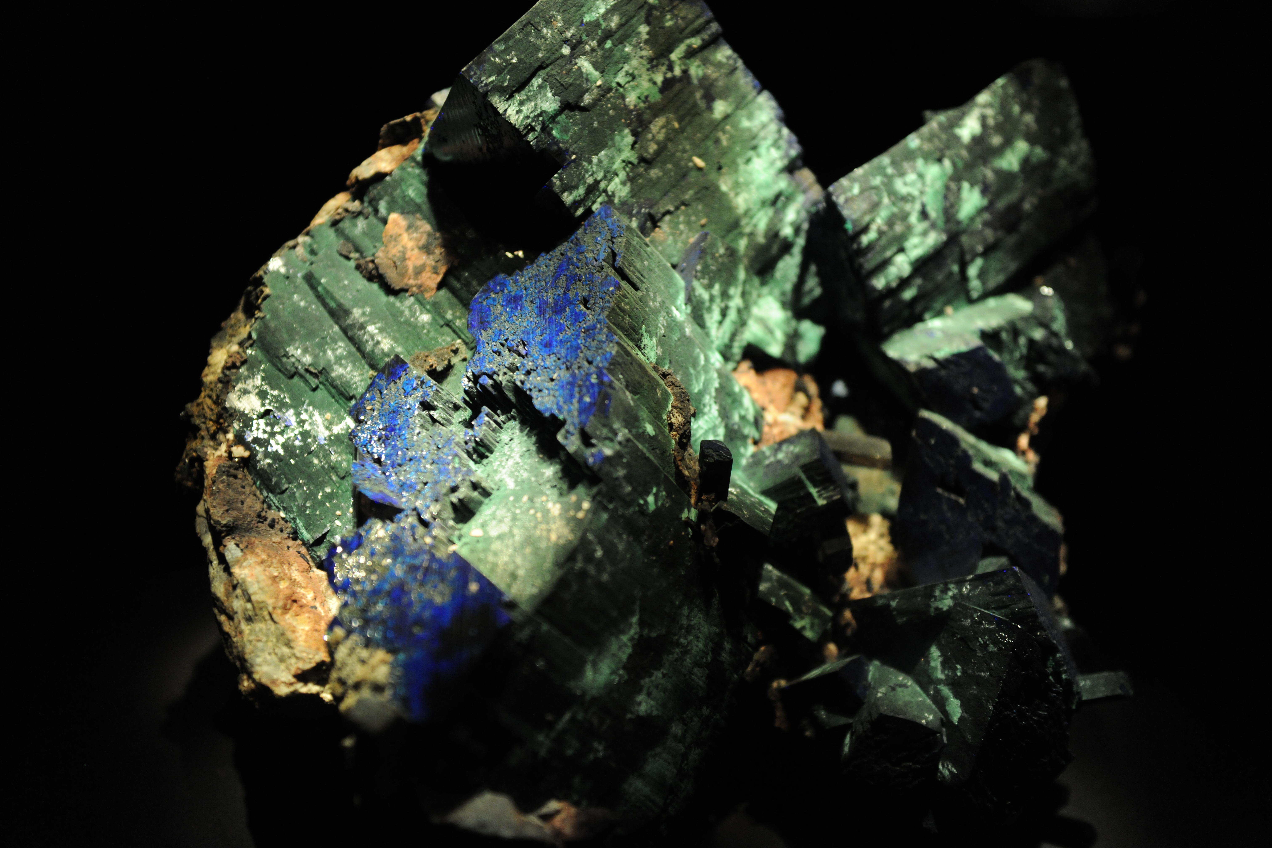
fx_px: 1484
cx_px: 636
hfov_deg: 46.4
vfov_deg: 31.9
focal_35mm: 42
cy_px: 424
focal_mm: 42
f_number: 2.8
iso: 1600
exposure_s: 1/60
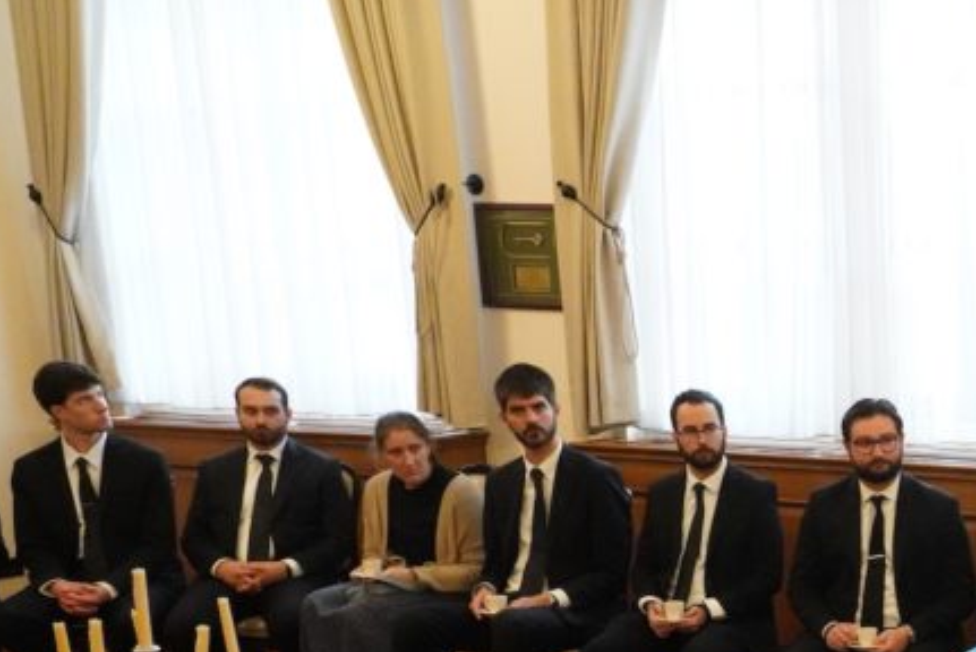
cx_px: 1094
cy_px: 730
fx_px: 1546
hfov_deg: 30.9
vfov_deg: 22.4
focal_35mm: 57
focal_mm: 24
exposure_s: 1/200
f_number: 8
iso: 20000
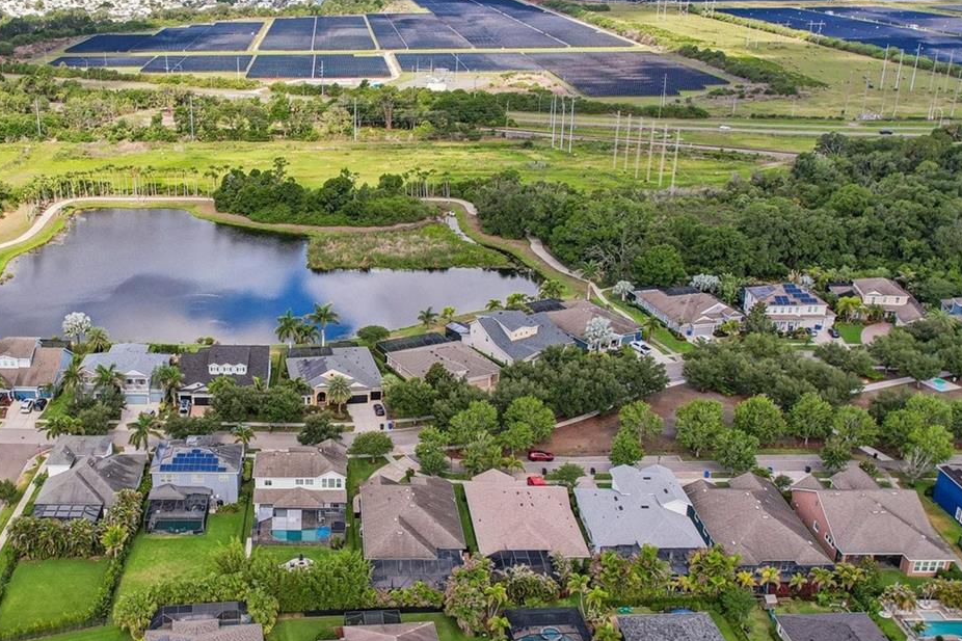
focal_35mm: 38
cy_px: 332
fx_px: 1015
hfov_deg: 49.4
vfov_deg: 35.0
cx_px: 285
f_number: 2.8
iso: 140
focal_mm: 8.4
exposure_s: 1/240
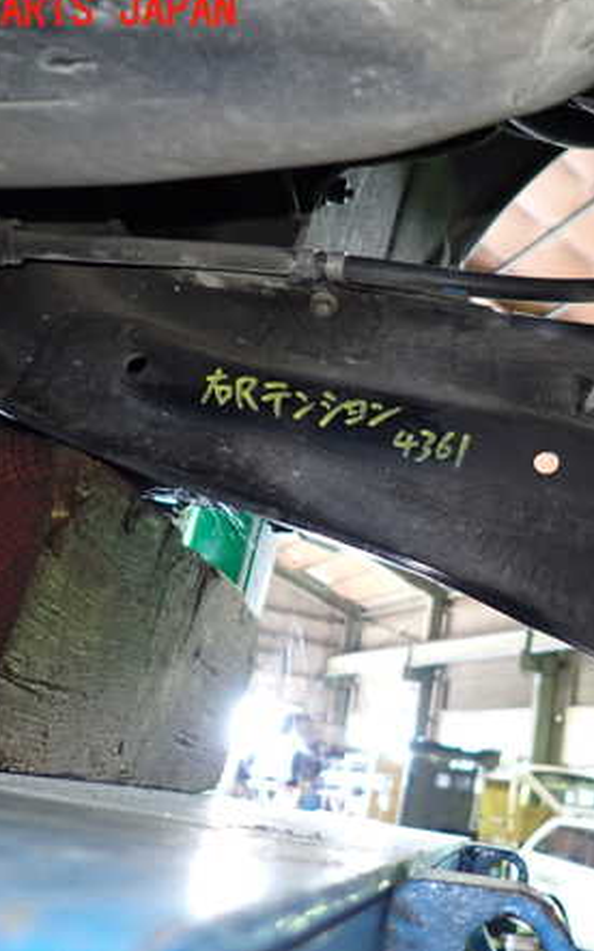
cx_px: 491
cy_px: 469
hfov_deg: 34.1
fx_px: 933
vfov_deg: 54.0
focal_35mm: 36
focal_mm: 4.5
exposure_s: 1/30
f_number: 2
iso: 400
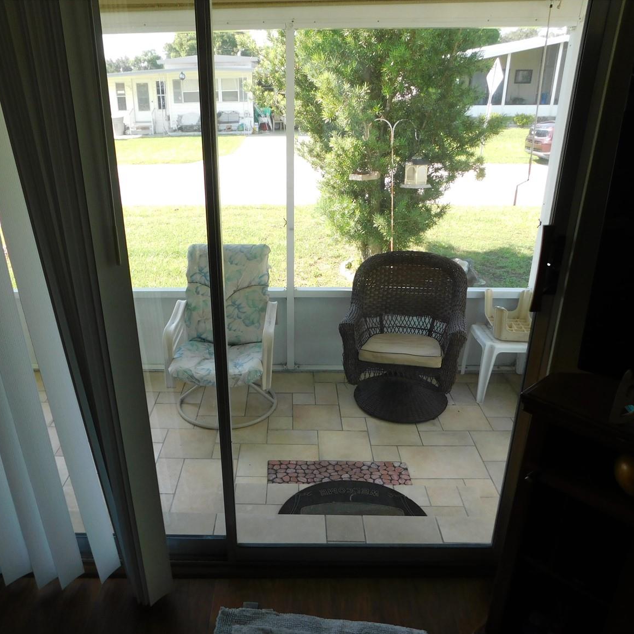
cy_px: 326
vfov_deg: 57.3
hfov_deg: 57.0
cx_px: 267
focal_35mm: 28
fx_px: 580
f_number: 3
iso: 125
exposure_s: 1/125
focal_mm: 4
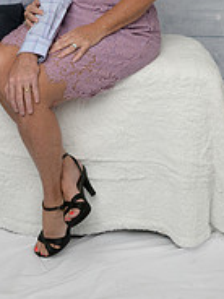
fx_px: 630
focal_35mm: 73
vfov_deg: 24.6
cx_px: 47
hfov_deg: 20.0
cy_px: -41
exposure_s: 1/125
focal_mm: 31
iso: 400
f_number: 10
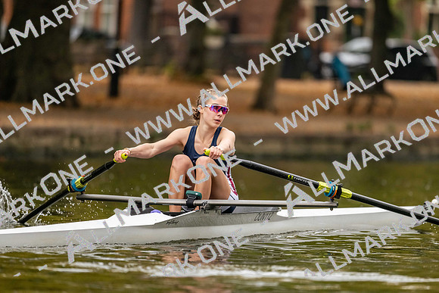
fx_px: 4879
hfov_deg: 5.2
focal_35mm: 400
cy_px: 146
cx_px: 220
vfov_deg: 3.4
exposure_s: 1/2500
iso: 3200
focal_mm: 400
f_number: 4.5
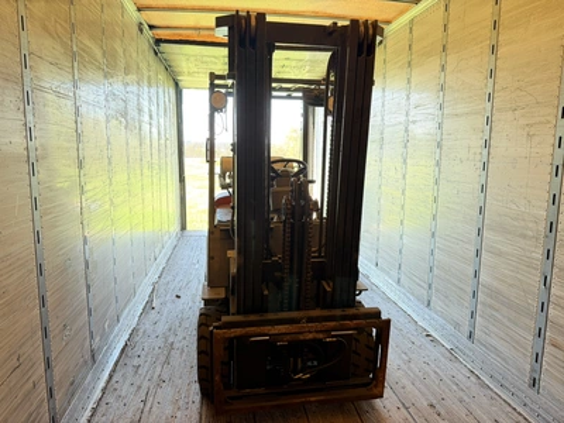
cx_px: 282
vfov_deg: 56.8
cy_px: 212
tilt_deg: -6.3
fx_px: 391
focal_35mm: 24
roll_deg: +0.4
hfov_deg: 71.6
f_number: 1.78
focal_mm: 6.76
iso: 250
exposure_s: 1/60
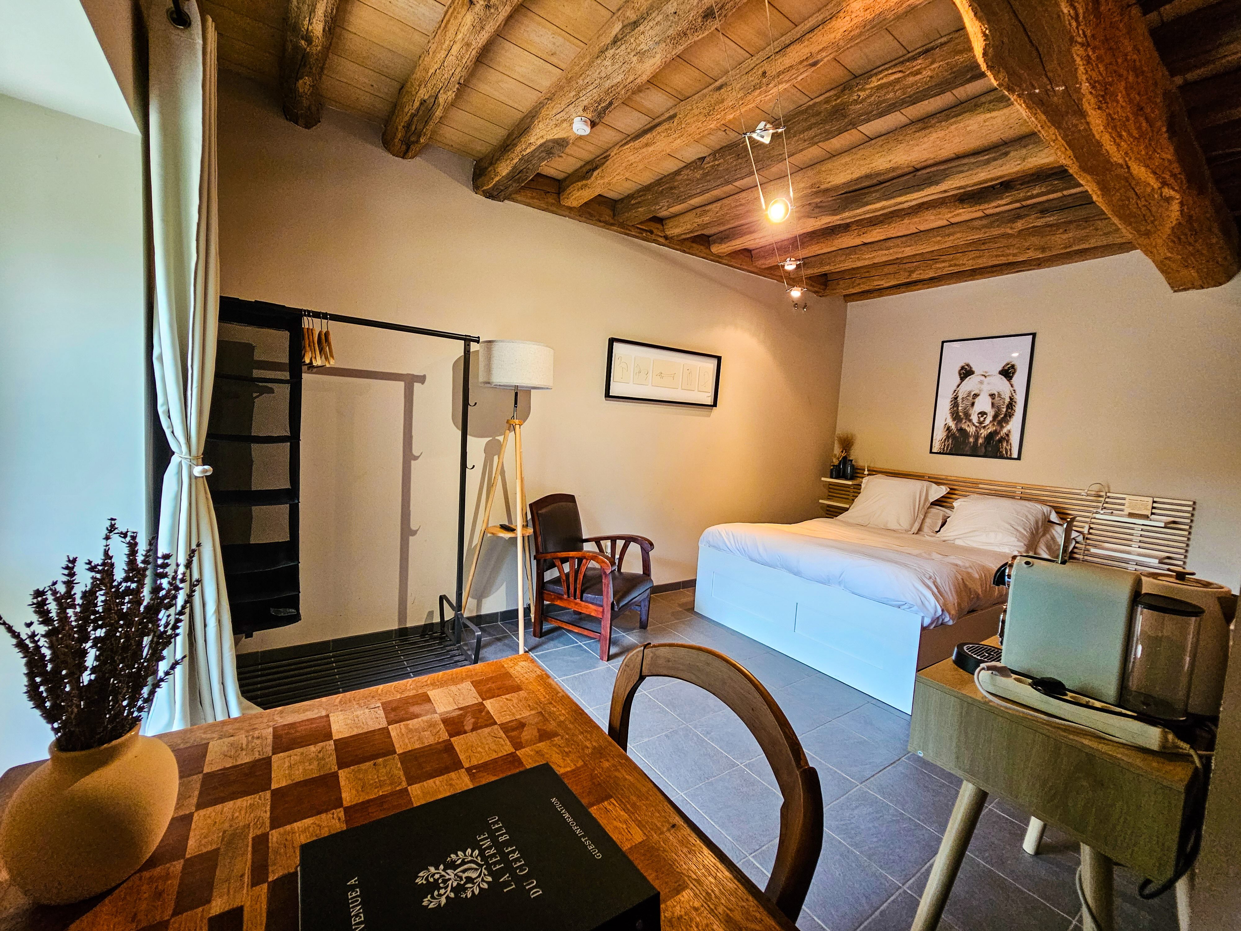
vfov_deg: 89.9
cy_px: 466
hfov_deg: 106.2
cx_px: 620
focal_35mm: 13
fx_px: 466
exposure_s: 1/50
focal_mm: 2.2
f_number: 2.2
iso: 320
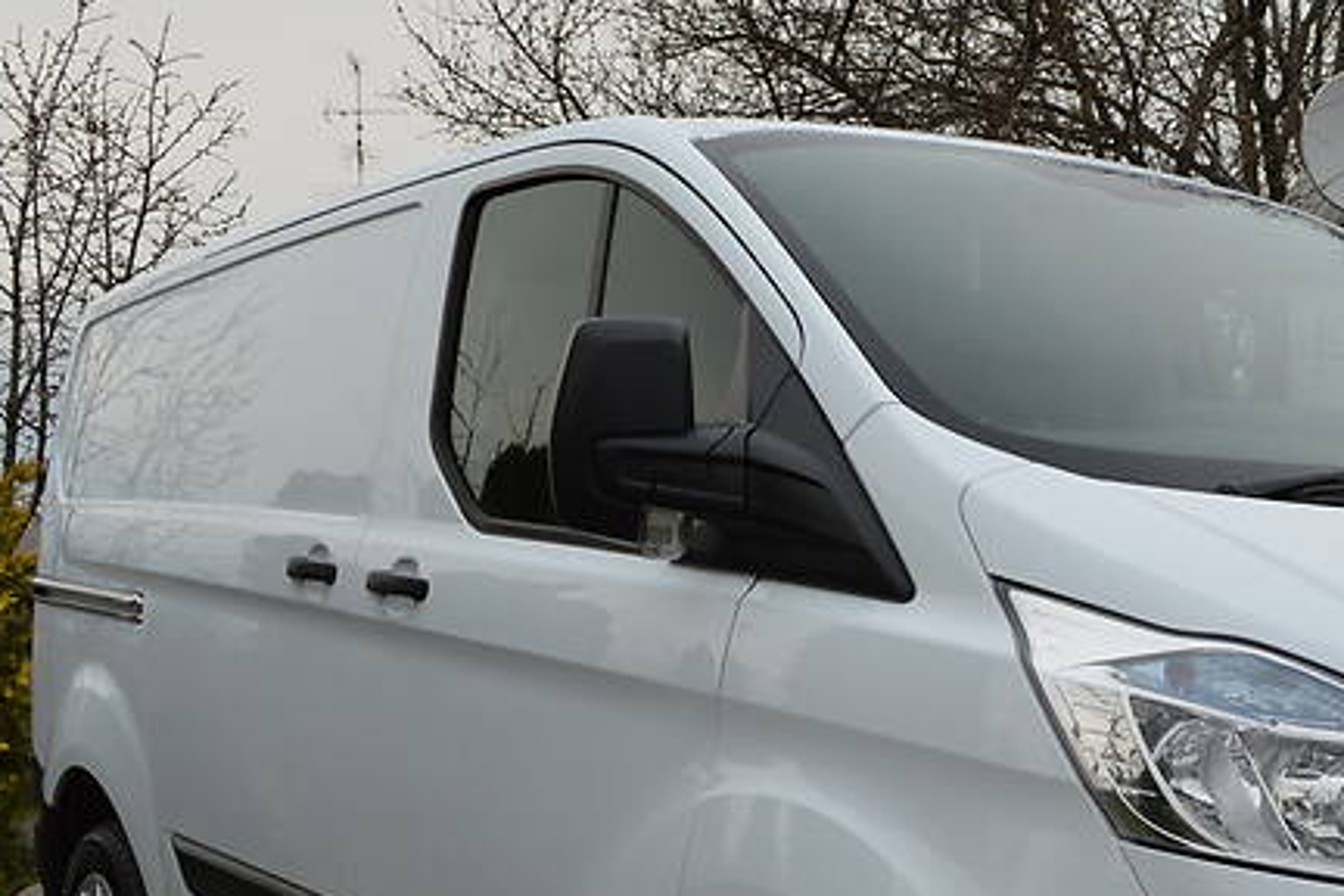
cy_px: 719
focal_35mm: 61
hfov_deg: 32.3
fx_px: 2277
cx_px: 1005
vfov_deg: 22.0
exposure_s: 1/200
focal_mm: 22
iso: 100
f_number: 7.1
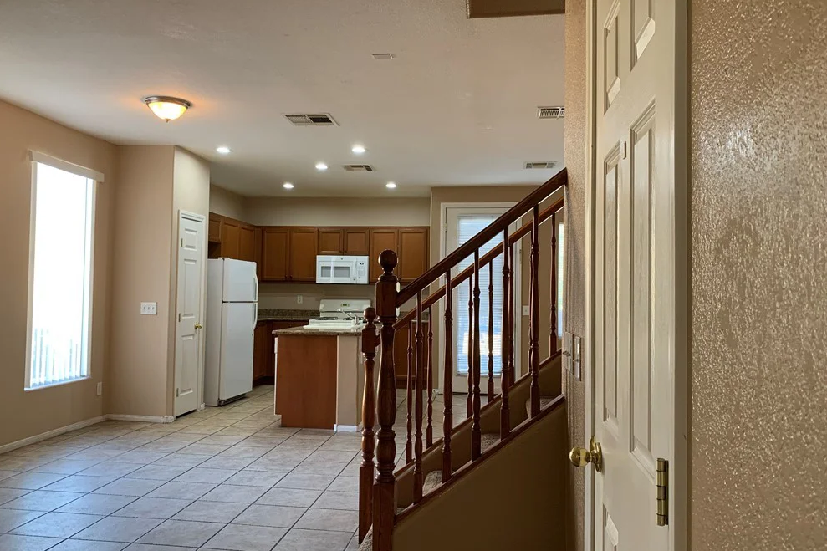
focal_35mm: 28
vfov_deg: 46.4
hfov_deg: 65.5
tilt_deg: +1.8
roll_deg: -0.4
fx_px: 643
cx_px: 407
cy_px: 274
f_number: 1.8
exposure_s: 1/60
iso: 80
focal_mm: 4.25
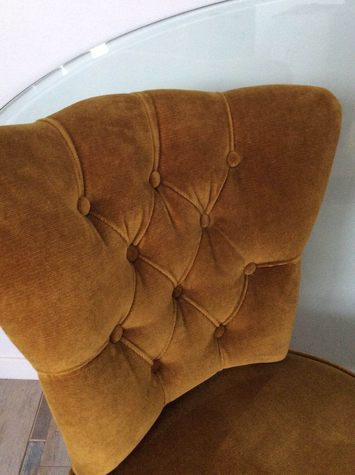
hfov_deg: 44.1
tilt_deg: -32.9
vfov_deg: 56.9
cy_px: 238
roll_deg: -2.1
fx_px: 439
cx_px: 178
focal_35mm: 32
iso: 200
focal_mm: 3.3
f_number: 2.4
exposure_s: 1/25
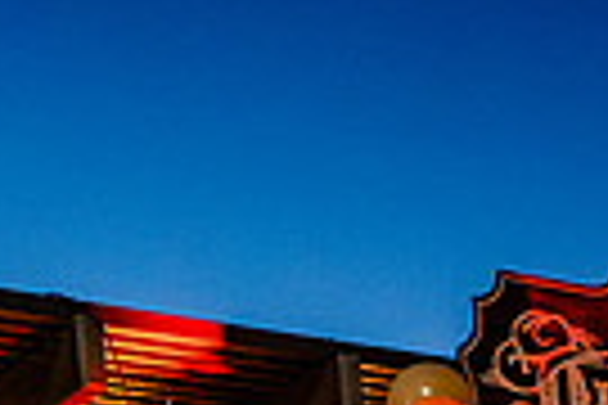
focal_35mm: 99
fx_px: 1672
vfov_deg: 12.1
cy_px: 848
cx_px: 946
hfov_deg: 18.1
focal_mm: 23
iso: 6400
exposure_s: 1/60
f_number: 4
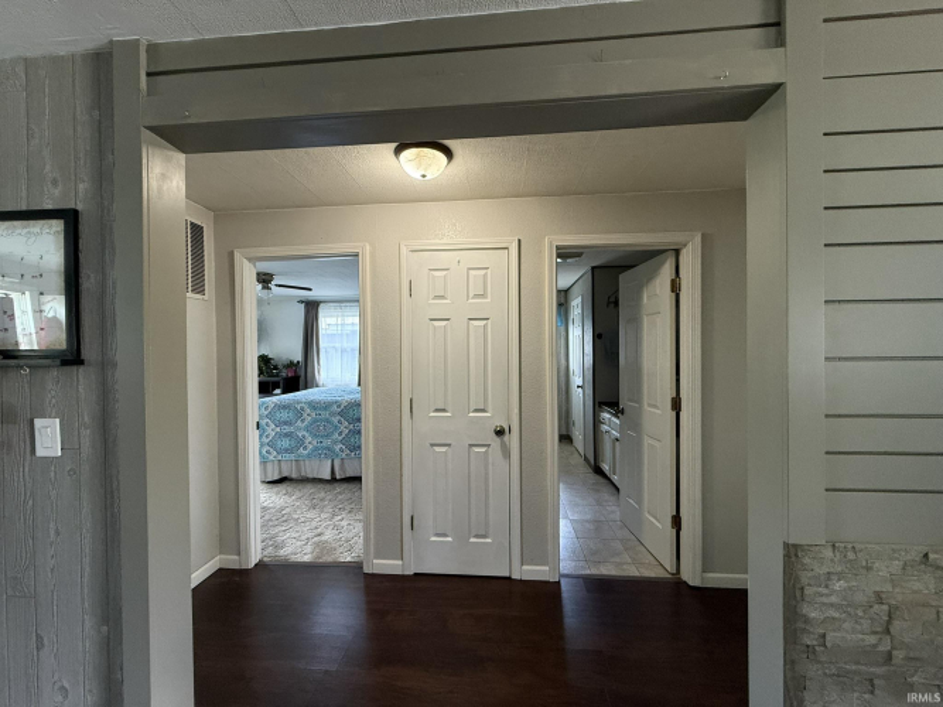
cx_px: 472
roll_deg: +0.5
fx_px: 381
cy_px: 354
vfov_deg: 85.7
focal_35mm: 14
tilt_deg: -0.3
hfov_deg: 102.1
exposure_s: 1/60
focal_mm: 2.22
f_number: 2.2
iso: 320
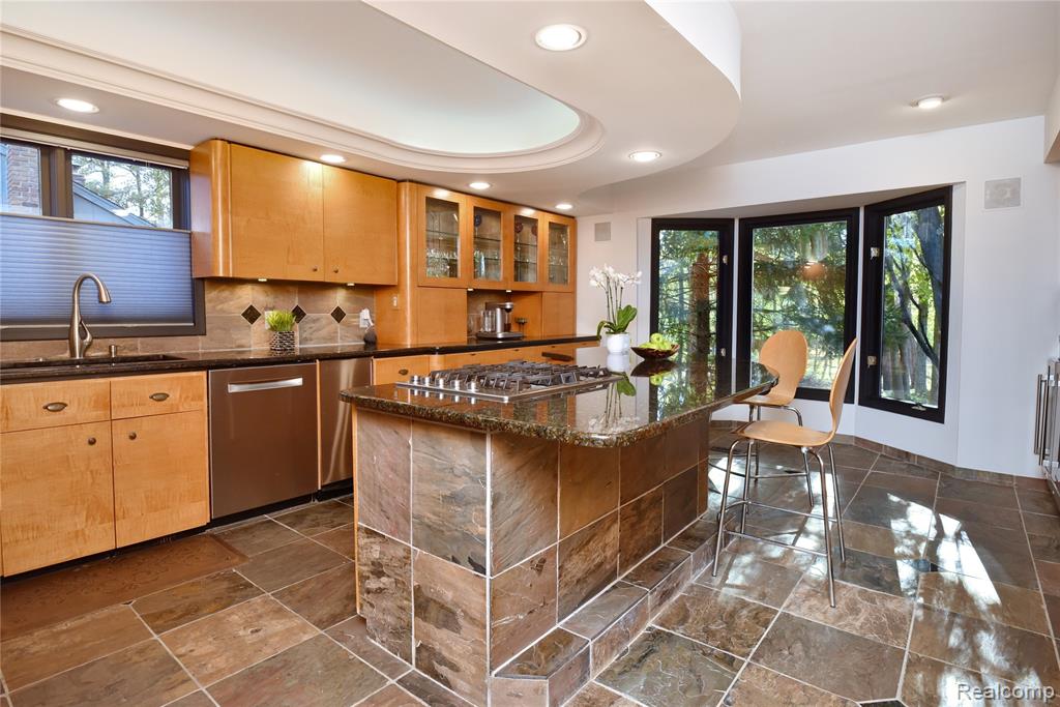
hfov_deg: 93.3
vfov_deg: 70.5
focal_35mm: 17
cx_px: 530
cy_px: 354
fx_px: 501
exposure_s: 1/60
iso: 800
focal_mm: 17
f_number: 9
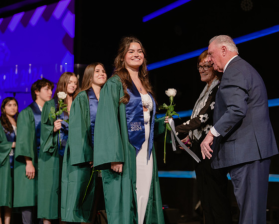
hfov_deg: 30.2
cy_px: 101
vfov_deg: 24.5
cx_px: 139
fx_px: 516
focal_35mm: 62
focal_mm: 50
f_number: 1.2
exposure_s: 1/320
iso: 640
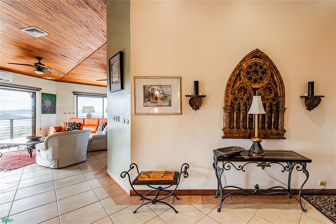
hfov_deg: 104.3
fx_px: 131
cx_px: 168
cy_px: 112
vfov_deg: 81.2
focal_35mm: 14
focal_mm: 14
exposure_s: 1/13
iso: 100
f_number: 8
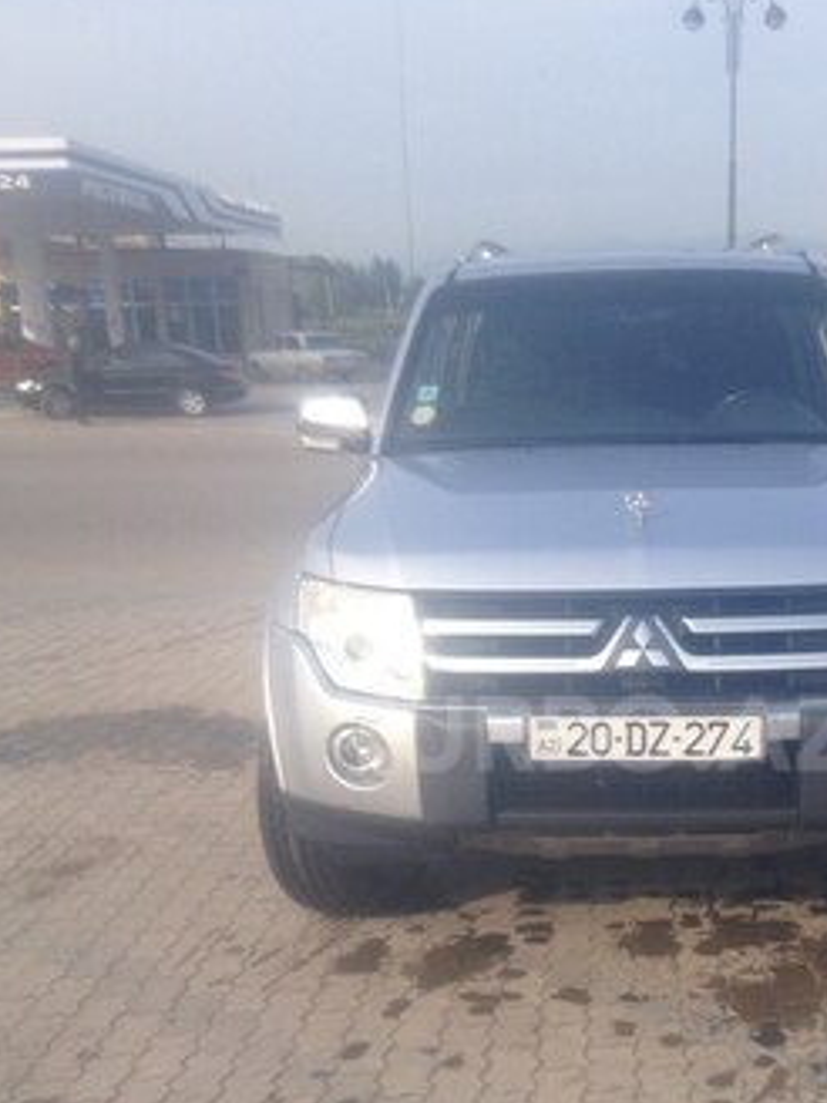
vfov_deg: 35.8
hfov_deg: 27.2
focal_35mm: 53
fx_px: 1688
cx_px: 595
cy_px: 733
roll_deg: +2.1
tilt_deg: -16.0
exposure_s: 1/968
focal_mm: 4.28
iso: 50
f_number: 2.4
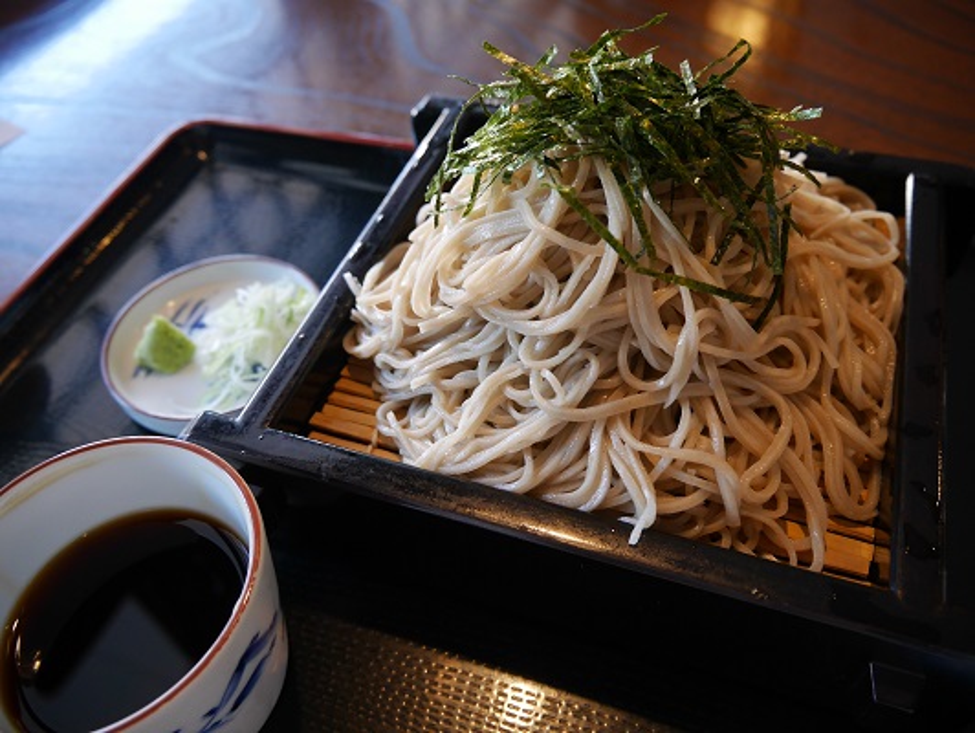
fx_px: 789
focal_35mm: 28
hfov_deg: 63.4
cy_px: 366
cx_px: 488
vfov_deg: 49.8
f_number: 3.5
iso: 640
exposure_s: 1/60
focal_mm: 14
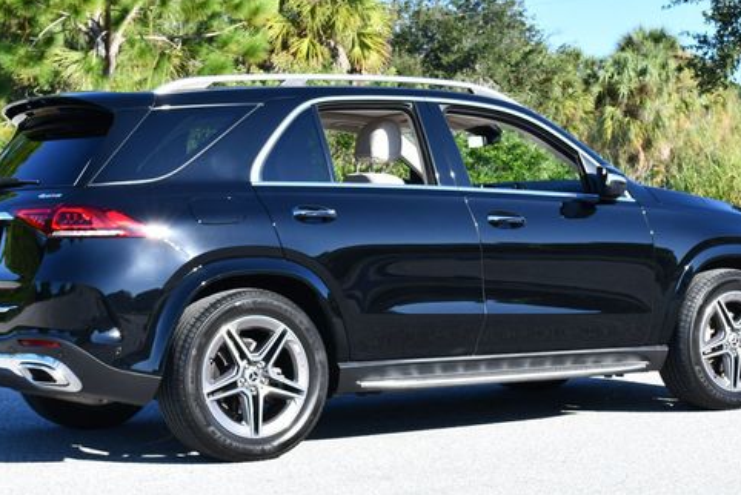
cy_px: 200
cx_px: 380
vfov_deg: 16.1
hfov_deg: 23.9
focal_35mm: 85
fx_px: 1751
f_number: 6.3
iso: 200
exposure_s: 1/250
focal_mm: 32
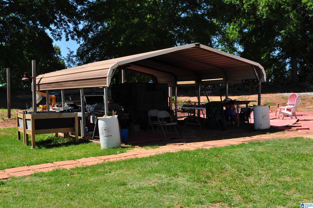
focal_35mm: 45
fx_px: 391
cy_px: 104
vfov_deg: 29.8
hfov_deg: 43.7
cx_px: 156
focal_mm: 30
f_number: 9
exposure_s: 1/320
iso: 200
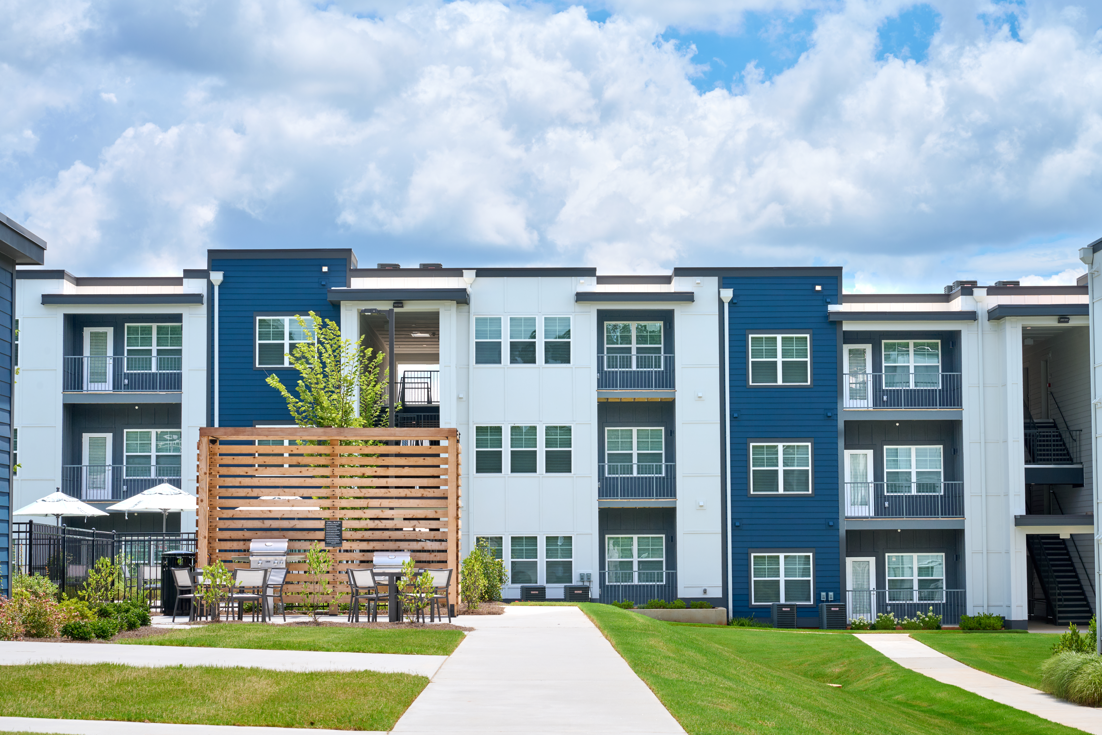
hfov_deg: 28.8
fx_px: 2143
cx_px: 551
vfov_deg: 19.5
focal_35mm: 70
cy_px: 368
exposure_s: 1/250
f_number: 11
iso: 200
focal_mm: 70
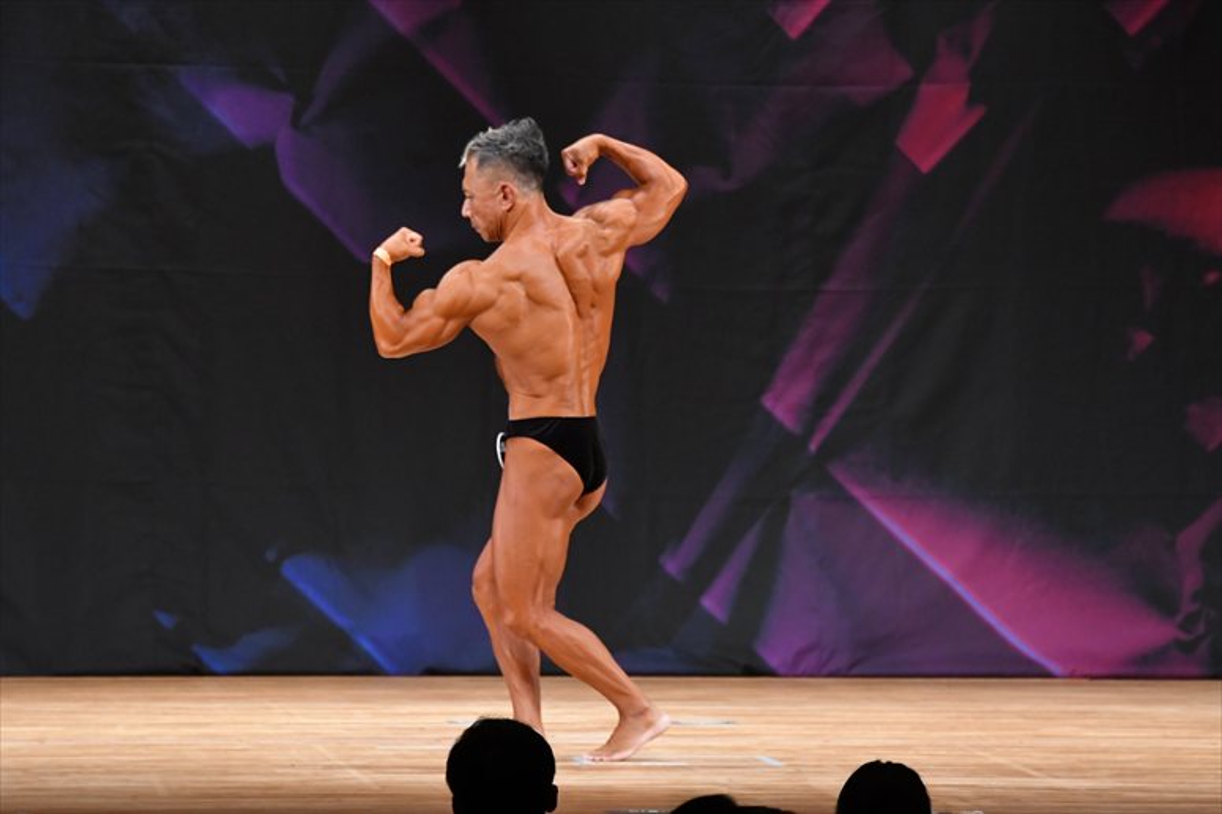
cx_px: 611
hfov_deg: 7.6
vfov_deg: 5.1
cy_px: 407
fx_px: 9161
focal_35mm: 270
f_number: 5.6
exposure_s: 1/400
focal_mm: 180
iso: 3200
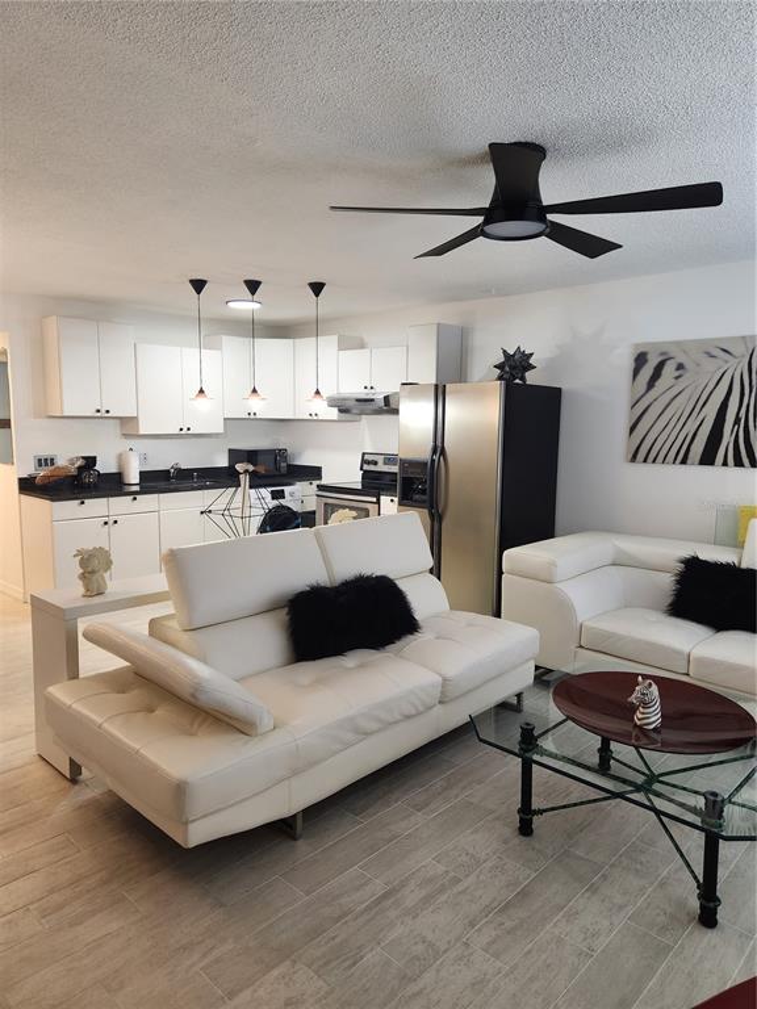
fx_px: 671
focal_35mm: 23
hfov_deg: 58.9
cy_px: 504
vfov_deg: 73.9
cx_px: 378
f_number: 1.8
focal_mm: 5.4
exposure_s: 1/120
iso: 250
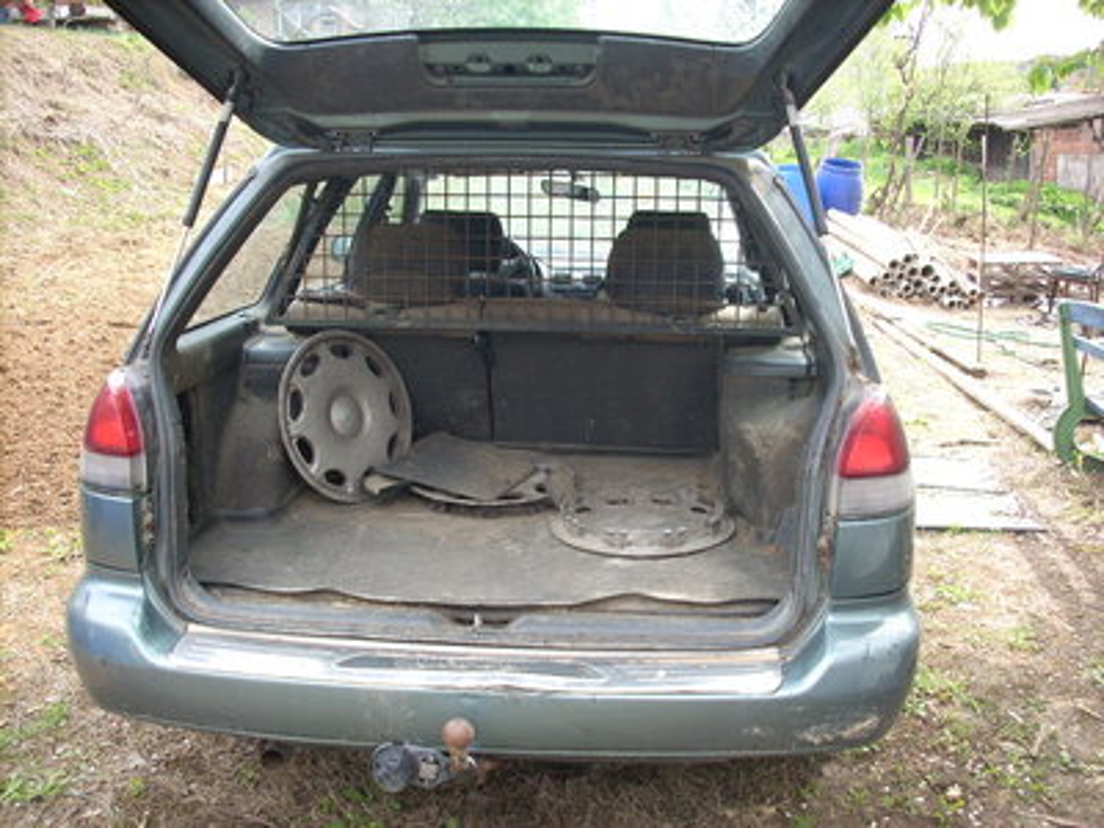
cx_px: 552
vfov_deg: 38.7
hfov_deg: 50.1
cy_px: 414
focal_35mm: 37
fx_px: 1180
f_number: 2.8
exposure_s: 1/92.5
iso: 64
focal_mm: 6.2
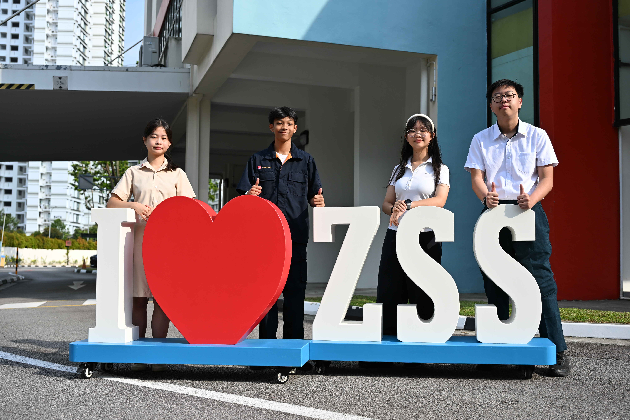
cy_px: 210
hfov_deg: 49.6
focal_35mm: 39
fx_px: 682
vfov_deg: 34.2
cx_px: 315
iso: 200
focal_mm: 39
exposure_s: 1/1600
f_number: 4
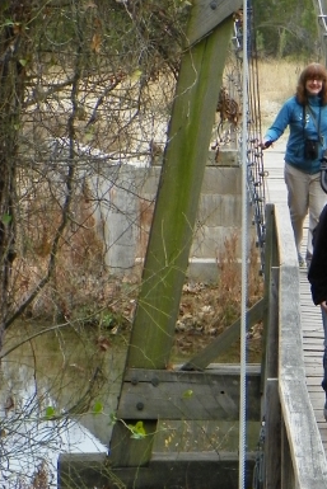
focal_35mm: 173
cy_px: 320
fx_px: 2355
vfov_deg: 11.9
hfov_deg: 7.9
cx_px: 352
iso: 200
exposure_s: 1/100
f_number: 5.6
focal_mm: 14.2
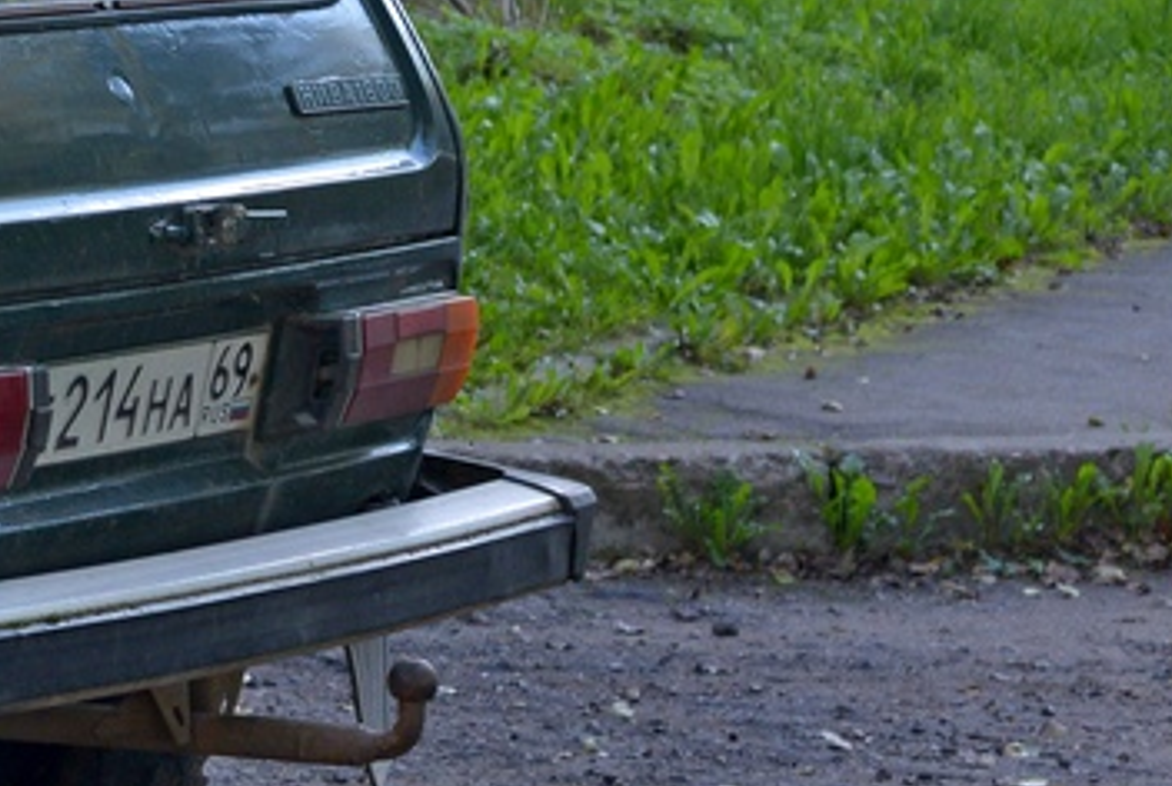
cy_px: -130
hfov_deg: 9.8
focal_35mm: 199
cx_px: -976
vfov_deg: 6.9
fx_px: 6489
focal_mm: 50
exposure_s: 1/250
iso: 640
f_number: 5.6
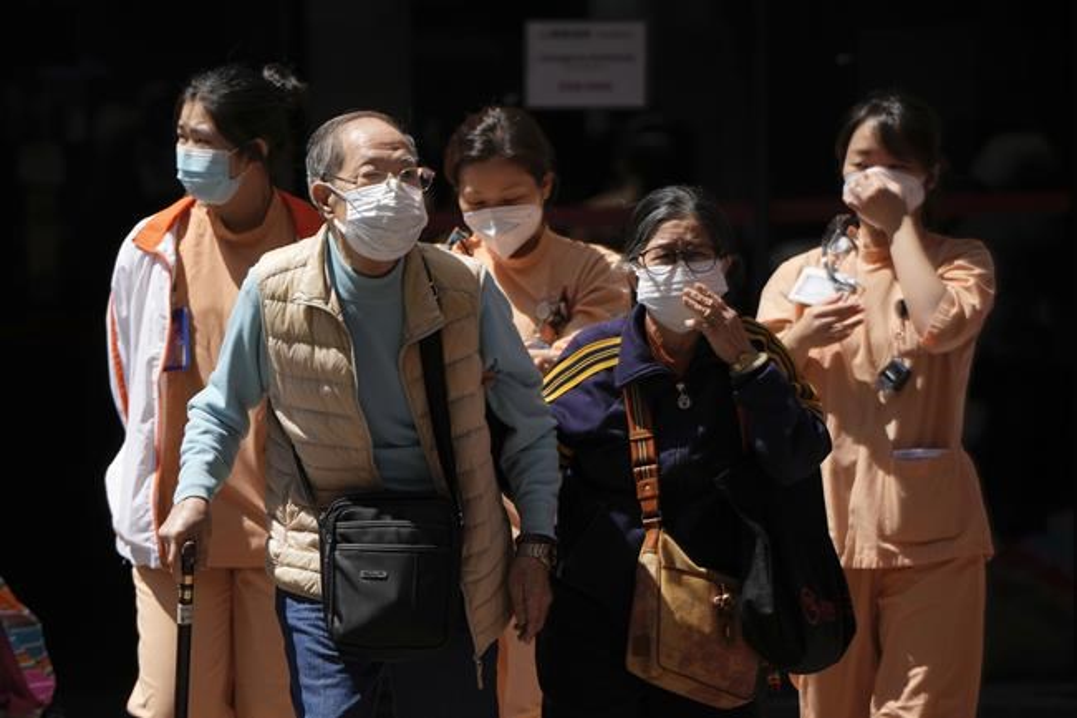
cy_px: 359
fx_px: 10527
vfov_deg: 3.9
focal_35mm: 352
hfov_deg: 5.9
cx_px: 538
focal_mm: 352
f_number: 7.1
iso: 100
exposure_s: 1/400
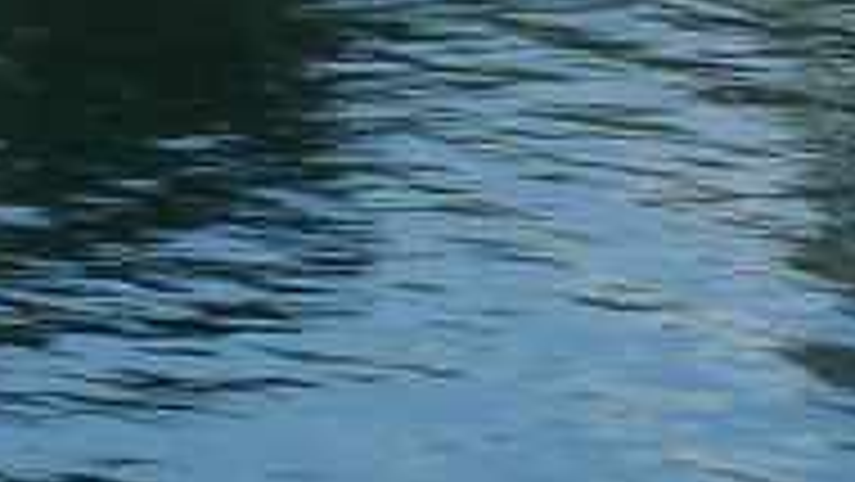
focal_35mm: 289
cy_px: -937
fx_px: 6554
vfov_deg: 4.1
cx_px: -1678
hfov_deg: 6.8
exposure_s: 1/400
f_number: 5
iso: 125
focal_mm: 6.9
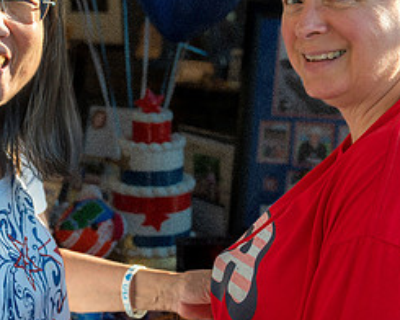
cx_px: 179
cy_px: 129
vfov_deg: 16.5
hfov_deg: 20.6
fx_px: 1101
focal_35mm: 93
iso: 500
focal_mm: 36
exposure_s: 1/160
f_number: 4
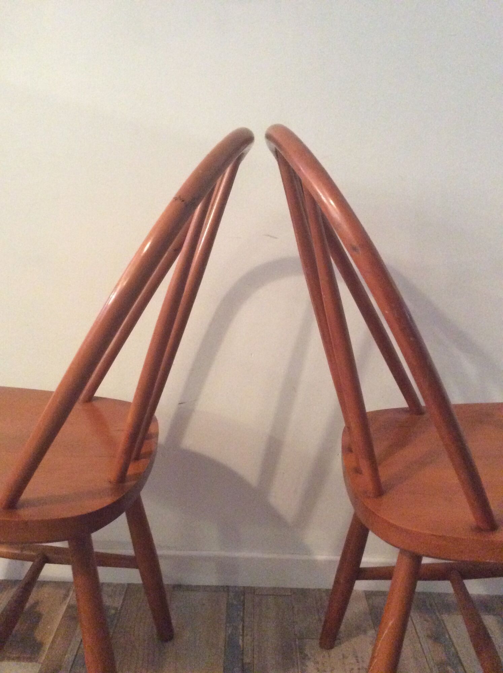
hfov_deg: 44.1
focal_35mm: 32
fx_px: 622
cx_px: 252
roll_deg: -1.3
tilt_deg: -14.0
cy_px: 336
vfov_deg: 56.9
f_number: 2.4
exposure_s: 1/17
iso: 500
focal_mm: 3.3
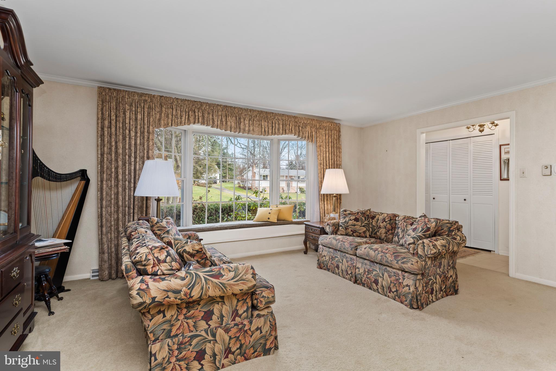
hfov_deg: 93.3
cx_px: 278
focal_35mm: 17
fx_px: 263
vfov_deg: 70.5
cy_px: 186
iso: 400
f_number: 7.1
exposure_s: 1/4
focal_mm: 17
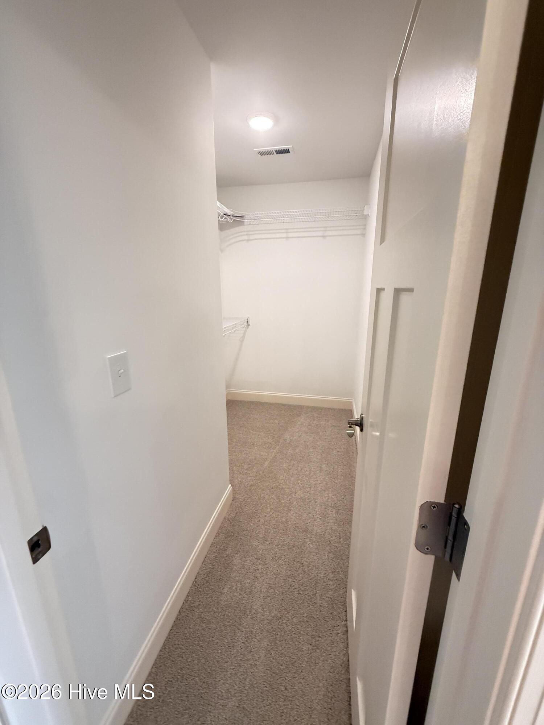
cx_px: 272
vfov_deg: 102.1
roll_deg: -1.0
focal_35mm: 14
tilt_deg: -13.8
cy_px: 362
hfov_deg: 85.7
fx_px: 293
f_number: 2.2
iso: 640
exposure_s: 1/120
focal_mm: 2.22
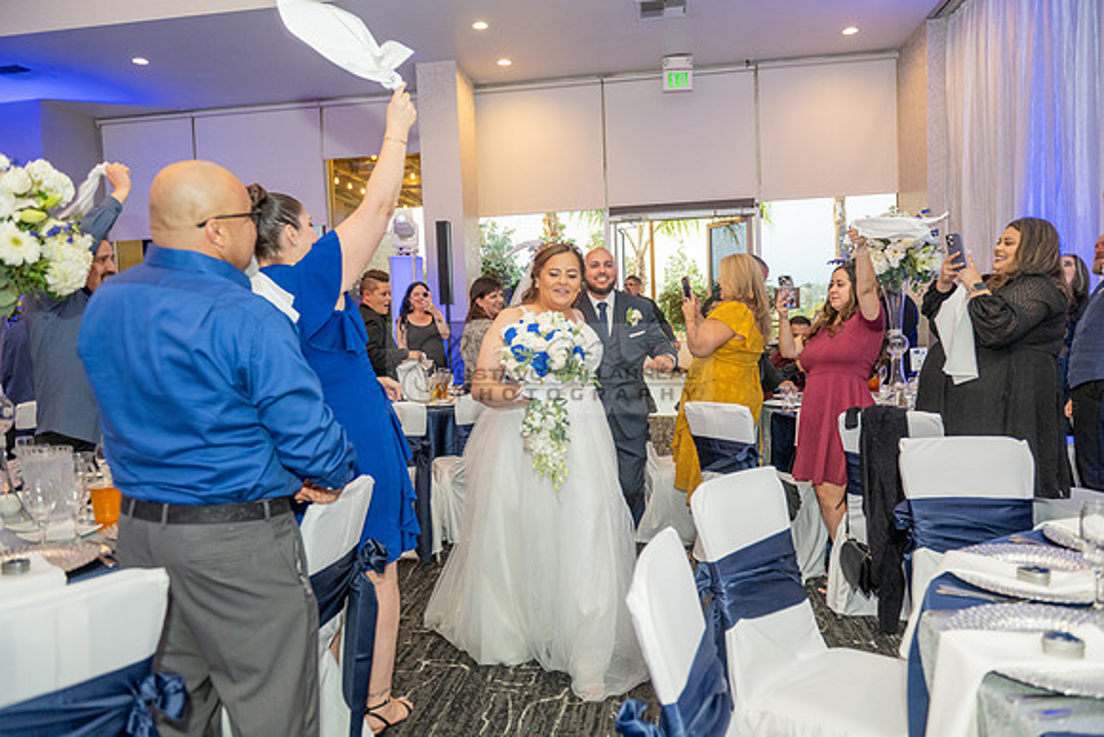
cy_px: 368
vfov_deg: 53.2
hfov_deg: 73.7
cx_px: 552
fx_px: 736
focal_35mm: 24
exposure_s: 1/160
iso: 1600
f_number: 3.5
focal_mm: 24
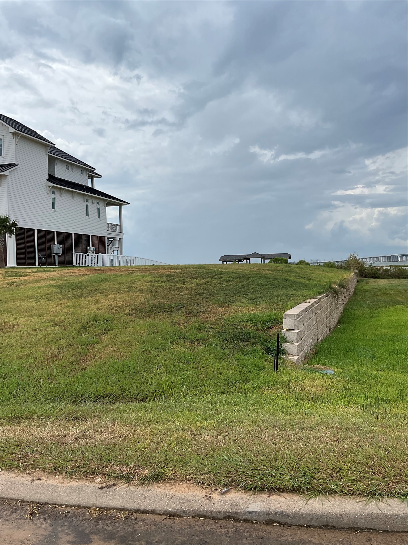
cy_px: 272
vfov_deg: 61.7
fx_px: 456
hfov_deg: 48.2
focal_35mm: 29
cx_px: 204
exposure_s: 1/2801
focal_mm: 3
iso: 25
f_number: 1.8
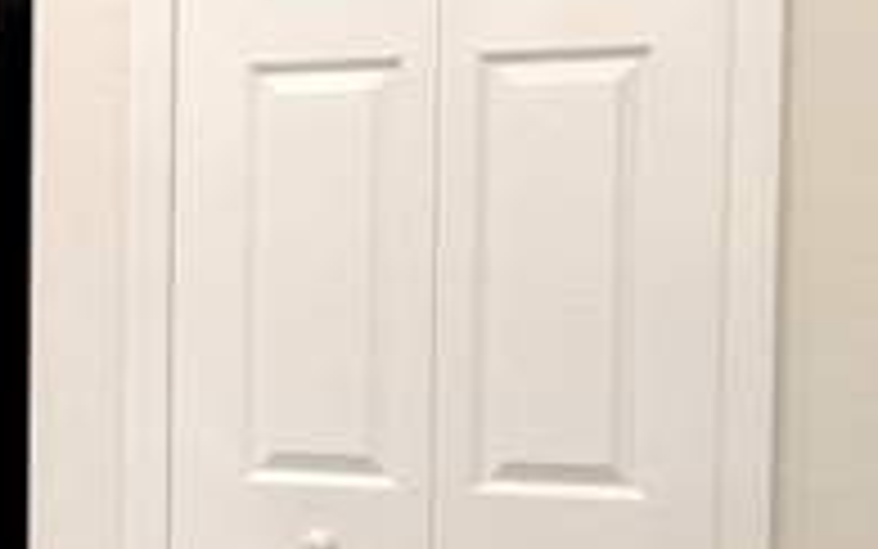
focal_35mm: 113
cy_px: 443
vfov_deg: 11.6
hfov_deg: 15.0
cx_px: -878
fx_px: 2705
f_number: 1.8
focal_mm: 5.4
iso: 200
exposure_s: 1/120
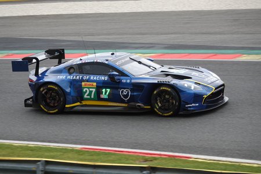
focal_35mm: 192
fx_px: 1392
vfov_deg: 7.2
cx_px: 130
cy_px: 87
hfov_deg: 10.7
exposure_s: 1/800
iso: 250
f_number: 4
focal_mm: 70.27
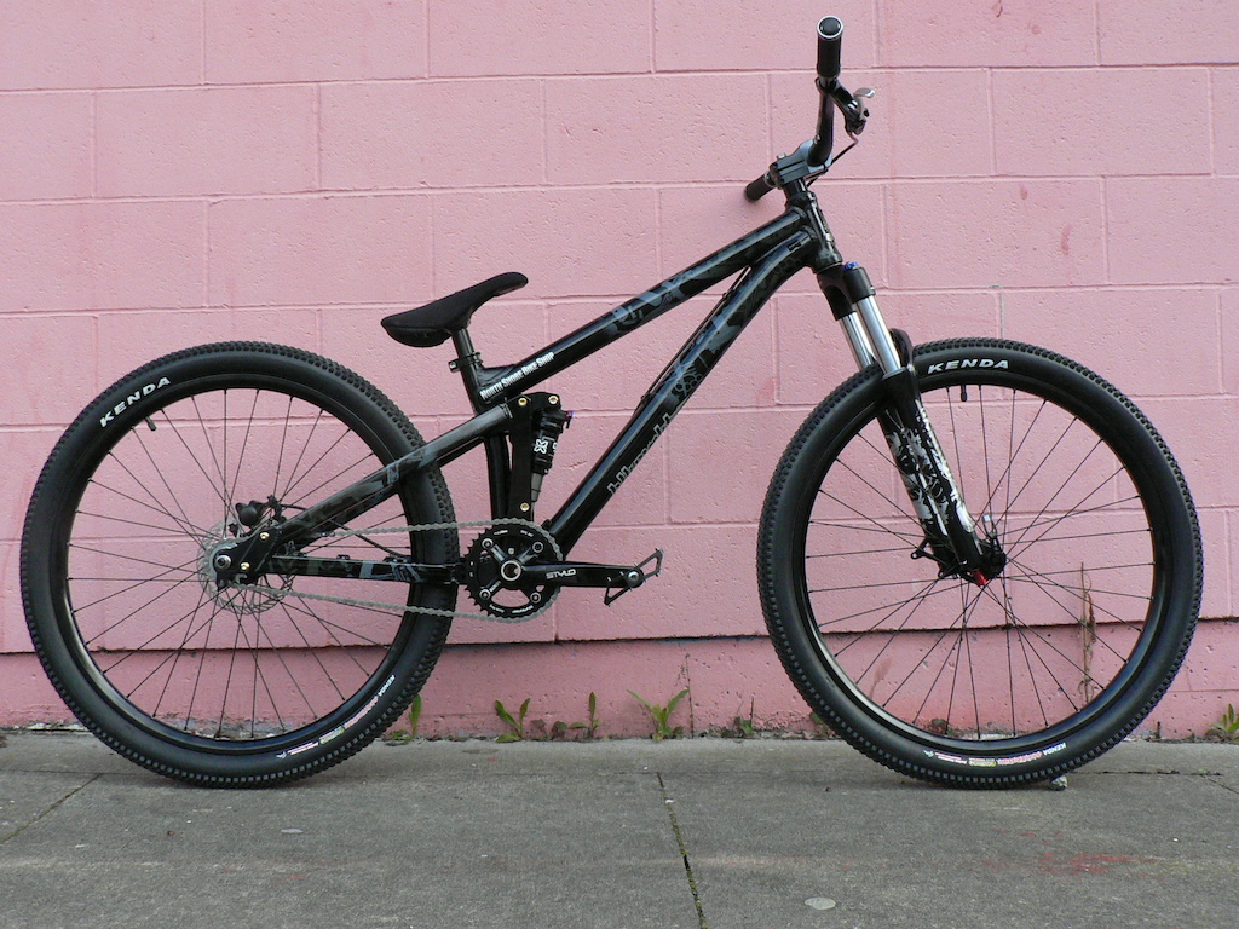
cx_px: 620
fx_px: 1432
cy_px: 464
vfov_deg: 36.0
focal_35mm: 40
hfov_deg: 46.8
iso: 200
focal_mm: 6.9
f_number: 4
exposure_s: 1/125
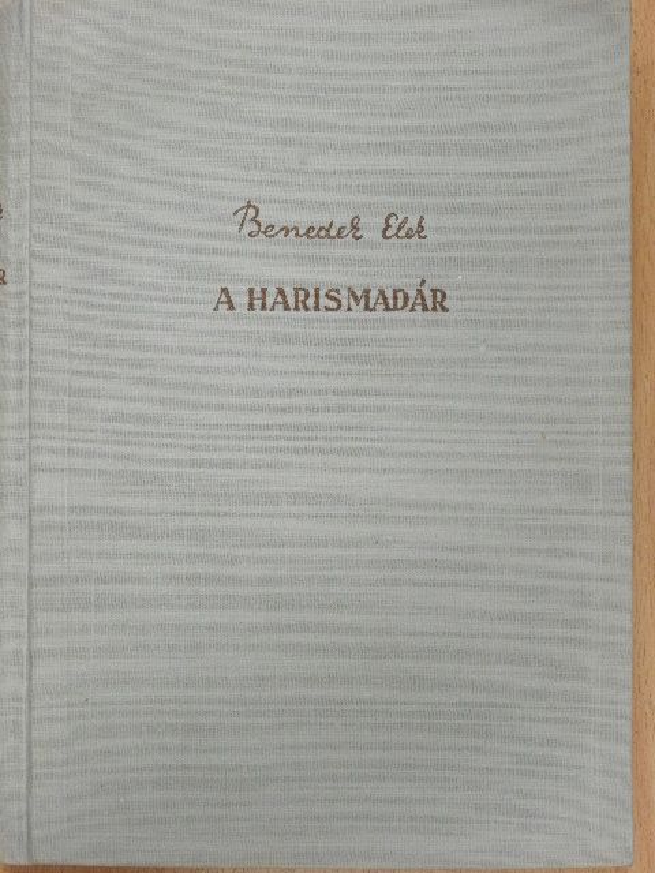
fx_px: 1640
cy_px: 436
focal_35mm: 65
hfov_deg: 22.6
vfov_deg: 29.8
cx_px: 328
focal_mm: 11.6
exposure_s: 1/60
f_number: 4.2
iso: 560
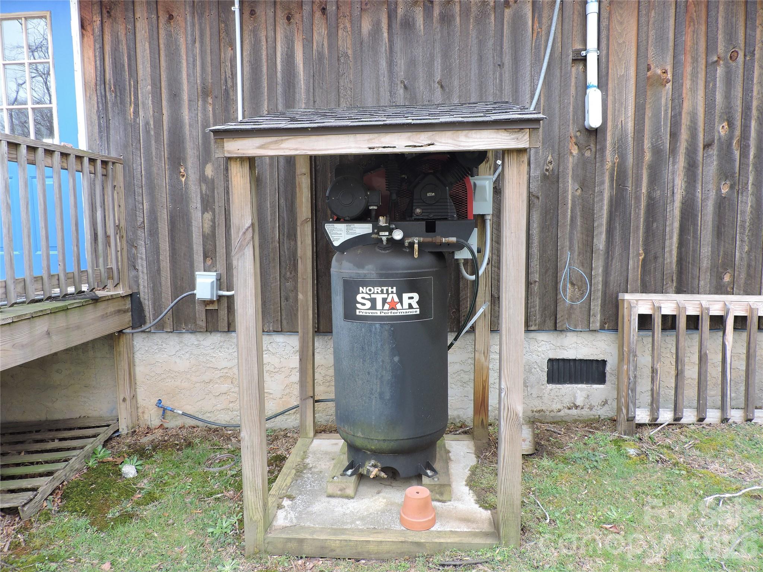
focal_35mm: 24
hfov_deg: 71.6
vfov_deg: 56.8
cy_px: 286
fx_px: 529
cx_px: 382
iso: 100
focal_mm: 4.3
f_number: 3
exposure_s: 1/125
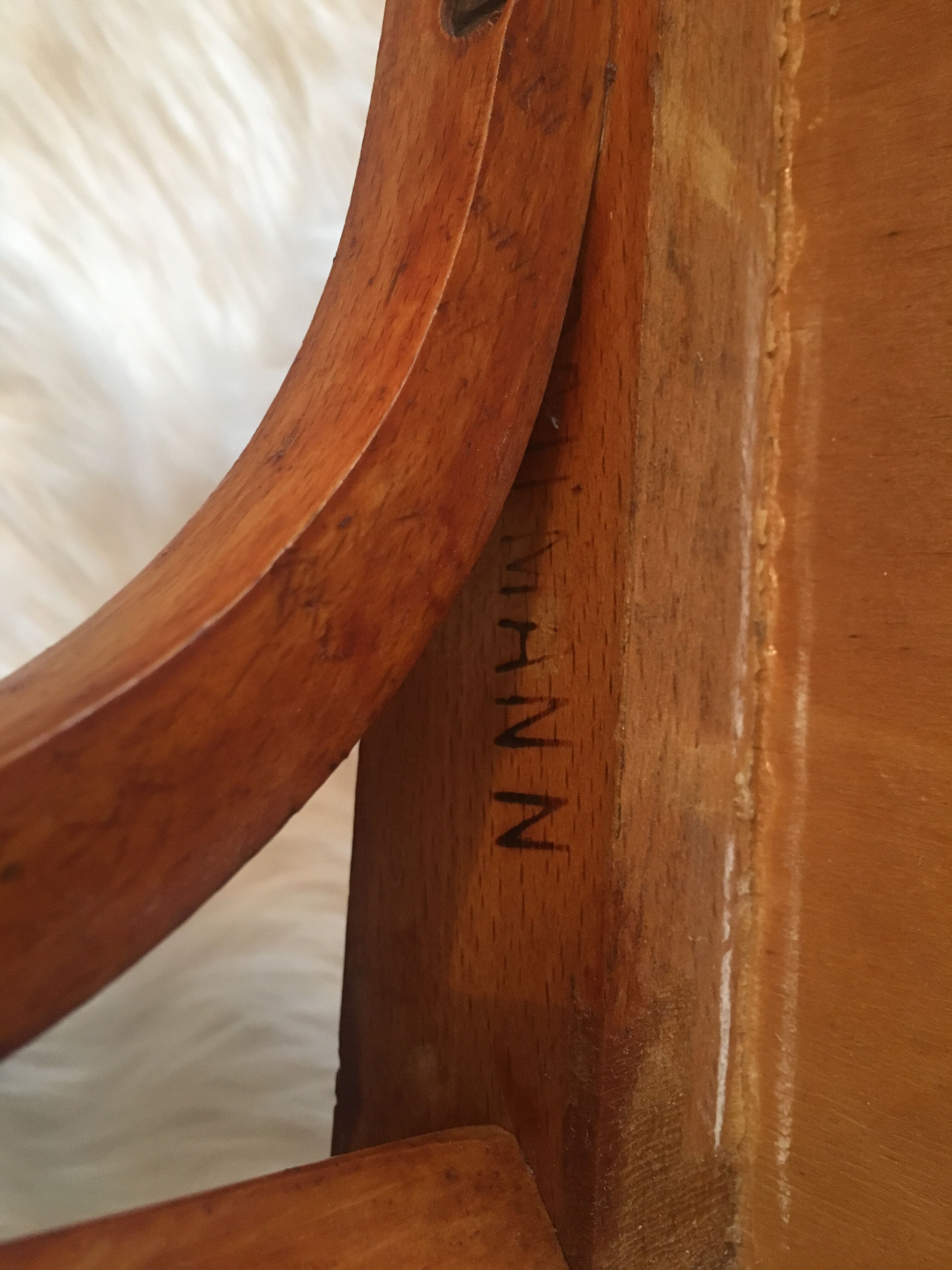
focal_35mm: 29
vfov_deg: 61.7
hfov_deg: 48.2
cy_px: 635
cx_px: 476
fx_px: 1063
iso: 200
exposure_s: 1/20
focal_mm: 4.15
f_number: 2.2
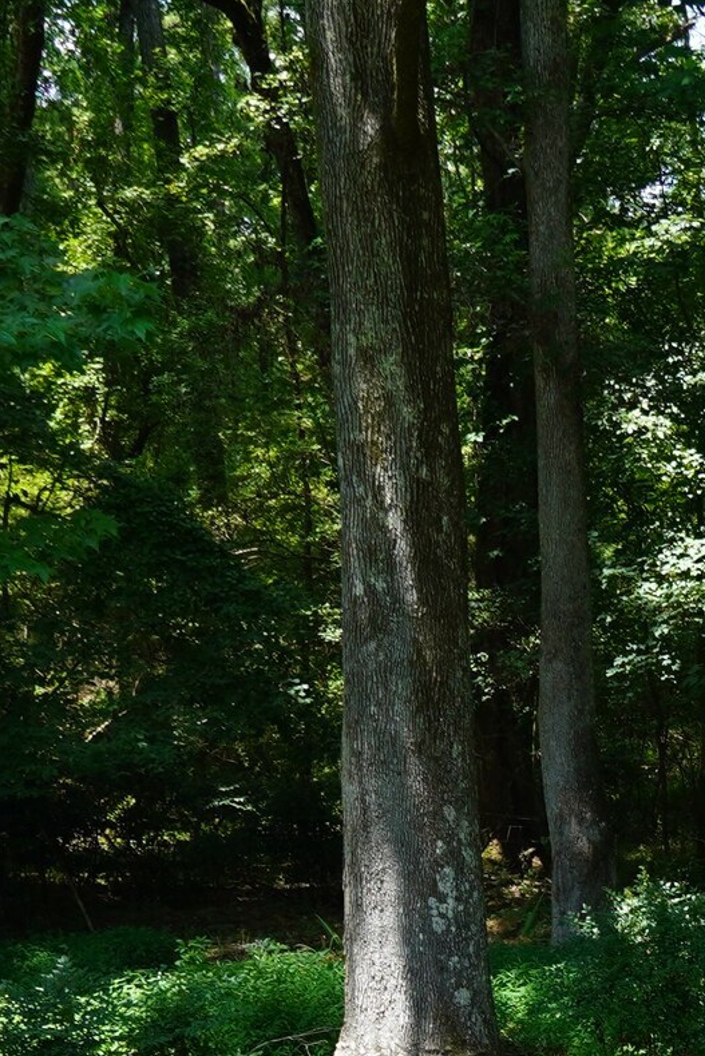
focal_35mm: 105
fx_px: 3083
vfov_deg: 18.6
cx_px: 1272
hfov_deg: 12.0
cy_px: 1216
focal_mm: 18
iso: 100
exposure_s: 1/80
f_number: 5.6
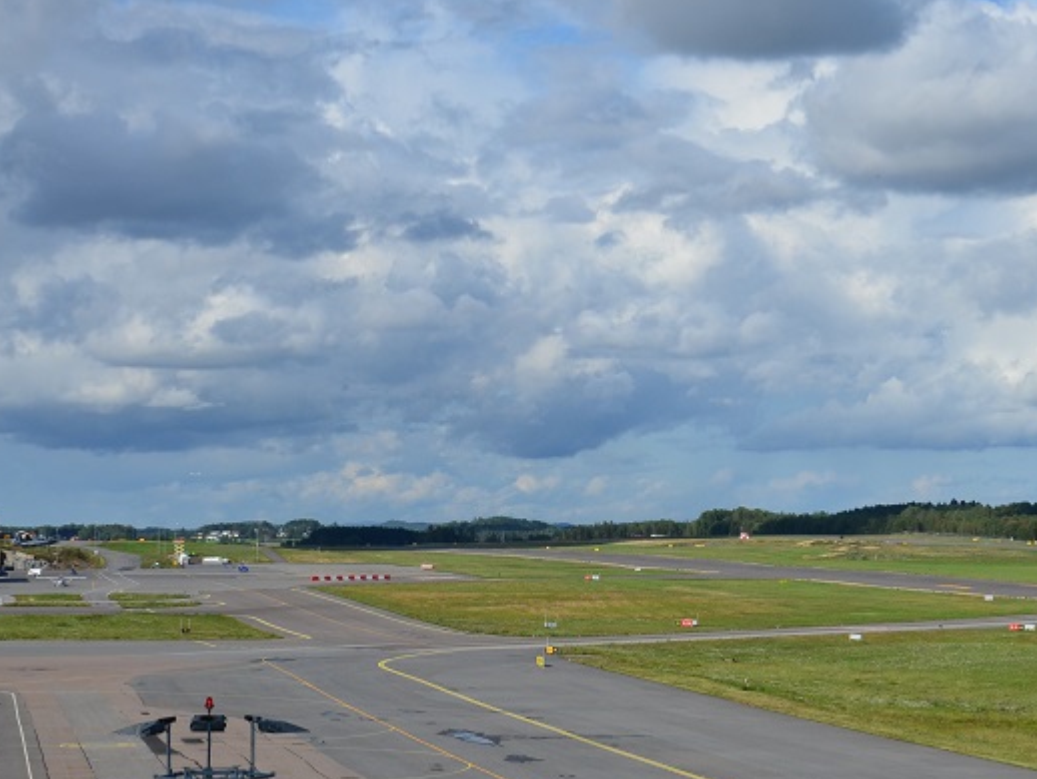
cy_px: 418
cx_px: 811
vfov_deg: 14.1
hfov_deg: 18.6
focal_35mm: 105
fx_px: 3140
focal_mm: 45
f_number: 8
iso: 320
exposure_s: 1/1000
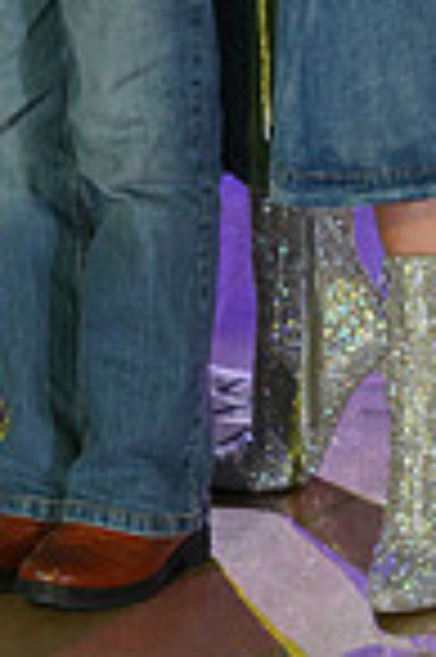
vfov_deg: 8.5
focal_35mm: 235
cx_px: -16
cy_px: -418
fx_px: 4279
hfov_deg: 5.8
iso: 1600
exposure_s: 1/200
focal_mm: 59
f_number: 5
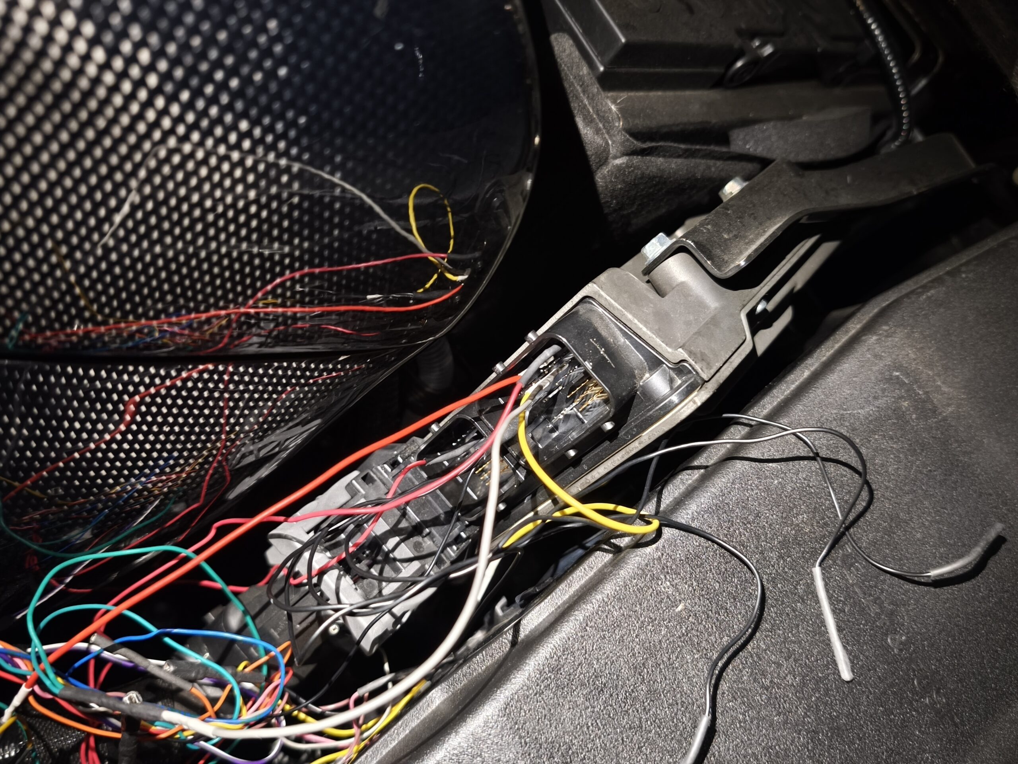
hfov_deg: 58.4
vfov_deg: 45.4
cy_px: 382
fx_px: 912
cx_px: 509
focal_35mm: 31
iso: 1600
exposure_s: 1/25
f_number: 1.6
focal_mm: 6.57
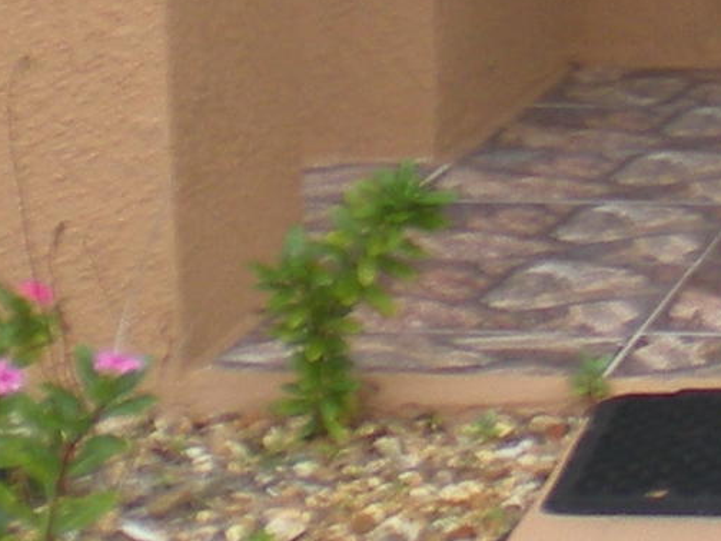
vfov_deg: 6.5
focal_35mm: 226
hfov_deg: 8.6
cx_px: 940
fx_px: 4707
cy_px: -185
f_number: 3.1
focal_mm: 6.3
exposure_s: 1/126
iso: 64
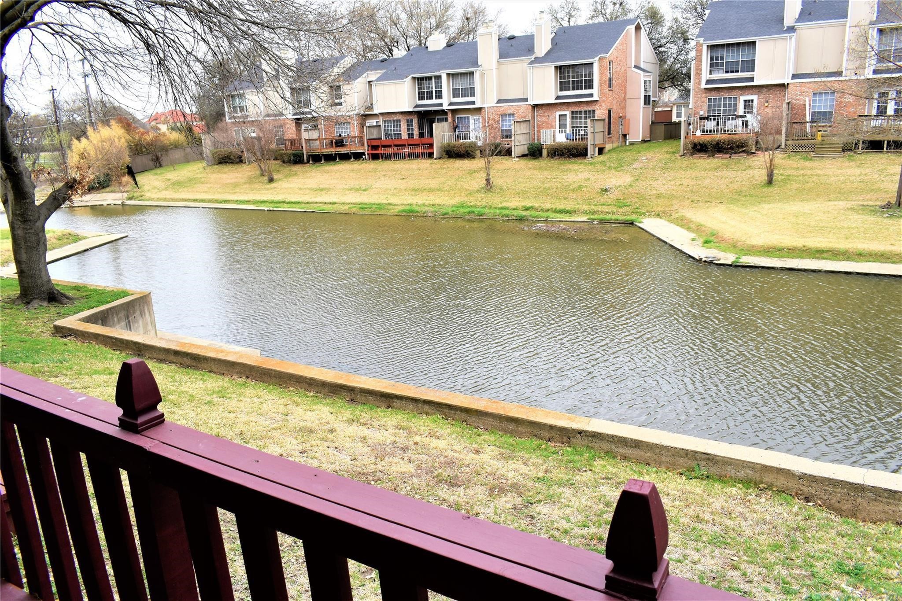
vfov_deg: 47.9
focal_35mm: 27
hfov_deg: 67.4
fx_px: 676
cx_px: 451
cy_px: 300
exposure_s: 1/250
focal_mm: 18
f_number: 8
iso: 220
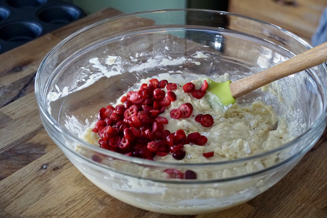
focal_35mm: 64
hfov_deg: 31.2
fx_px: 586
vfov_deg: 21.1
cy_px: 109
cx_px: 164
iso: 5000
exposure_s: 1/160
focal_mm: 43
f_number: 5
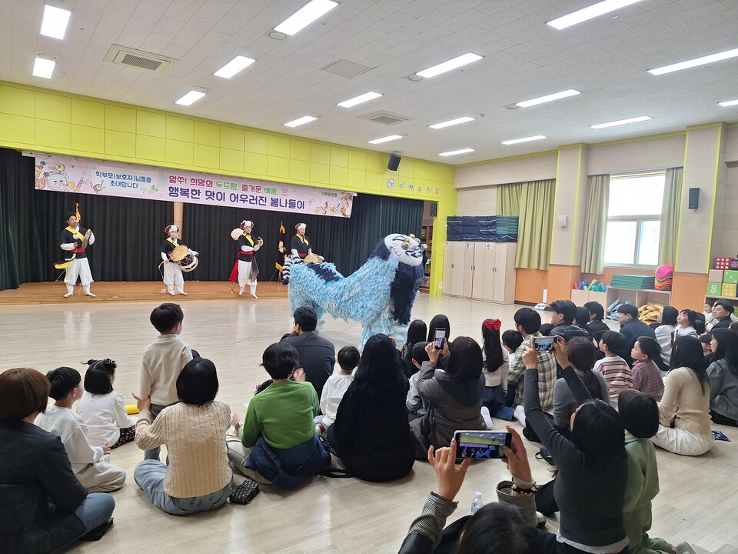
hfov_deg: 73.9
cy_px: 277
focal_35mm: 23
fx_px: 490
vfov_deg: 58.9
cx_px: 369
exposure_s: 1/60
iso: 40
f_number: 1.8
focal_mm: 5.54
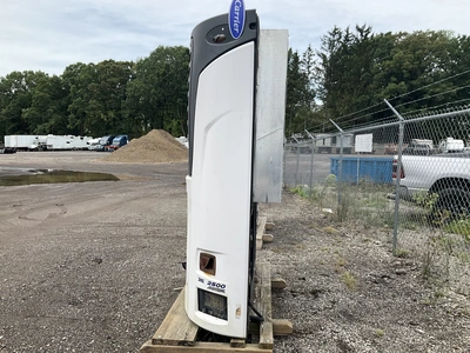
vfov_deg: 48.2
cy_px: 176
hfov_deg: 61.7
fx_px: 394
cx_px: 235
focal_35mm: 29
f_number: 1.8
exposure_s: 1/1250
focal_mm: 3
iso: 25
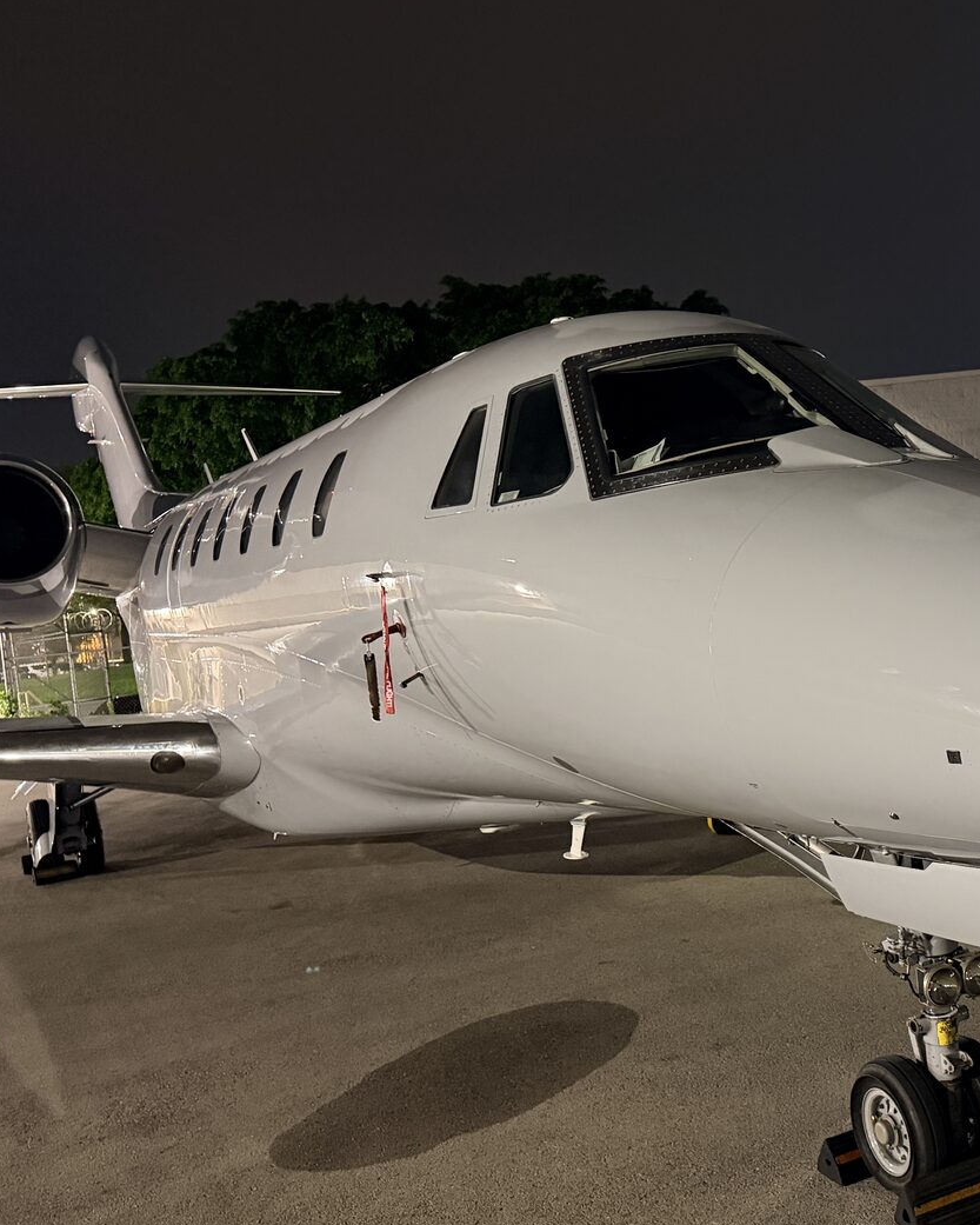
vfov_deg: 50.2
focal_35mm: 36
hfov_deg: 39.7
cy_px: 674
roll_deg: +5.9
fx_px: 1305
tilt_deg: -3.8
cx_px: 765
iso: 800
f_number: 1.78
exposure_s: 1/30
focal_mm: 6.76
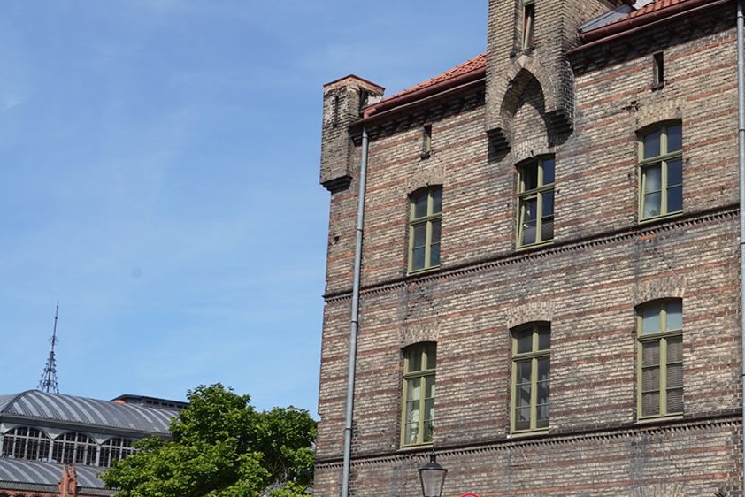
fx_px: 1180
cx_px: 703
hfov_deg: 32.8
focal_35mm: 57
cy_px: 296
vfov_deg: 23.8
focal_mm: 24
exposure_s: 1/100
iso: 100
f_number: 14
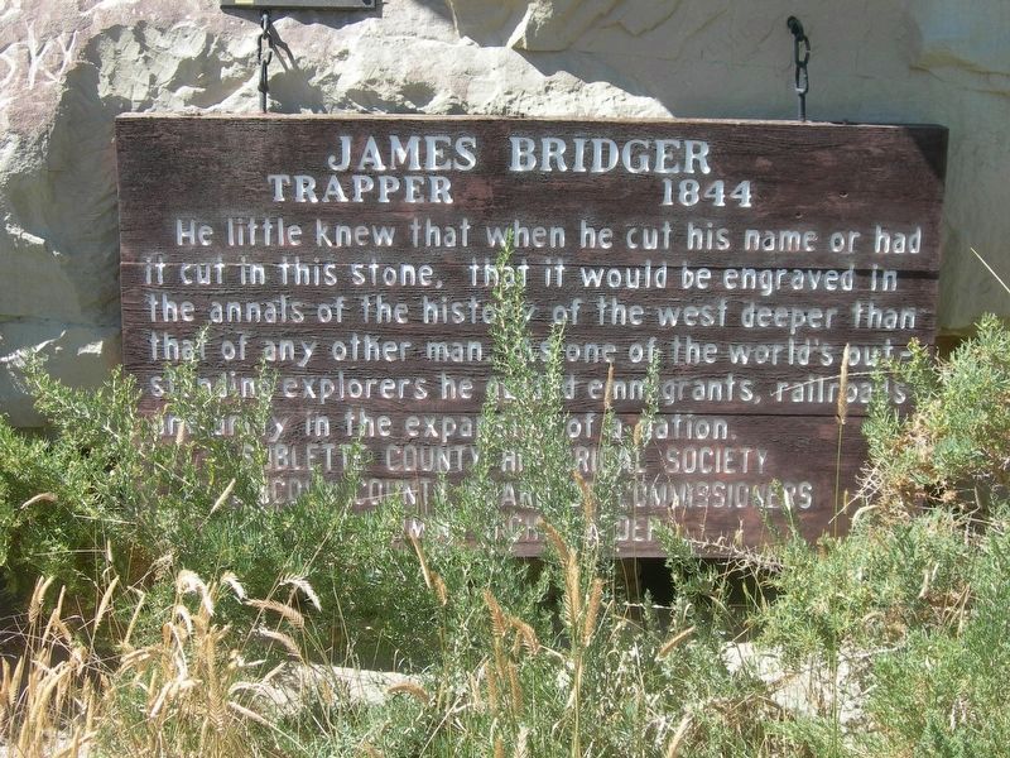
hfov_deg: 37.5
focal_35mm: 51
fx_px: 1488
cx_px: 505
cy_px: 379
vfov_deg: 28.6
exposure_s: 1/156
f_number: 5.4
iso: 50
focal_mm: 10.6
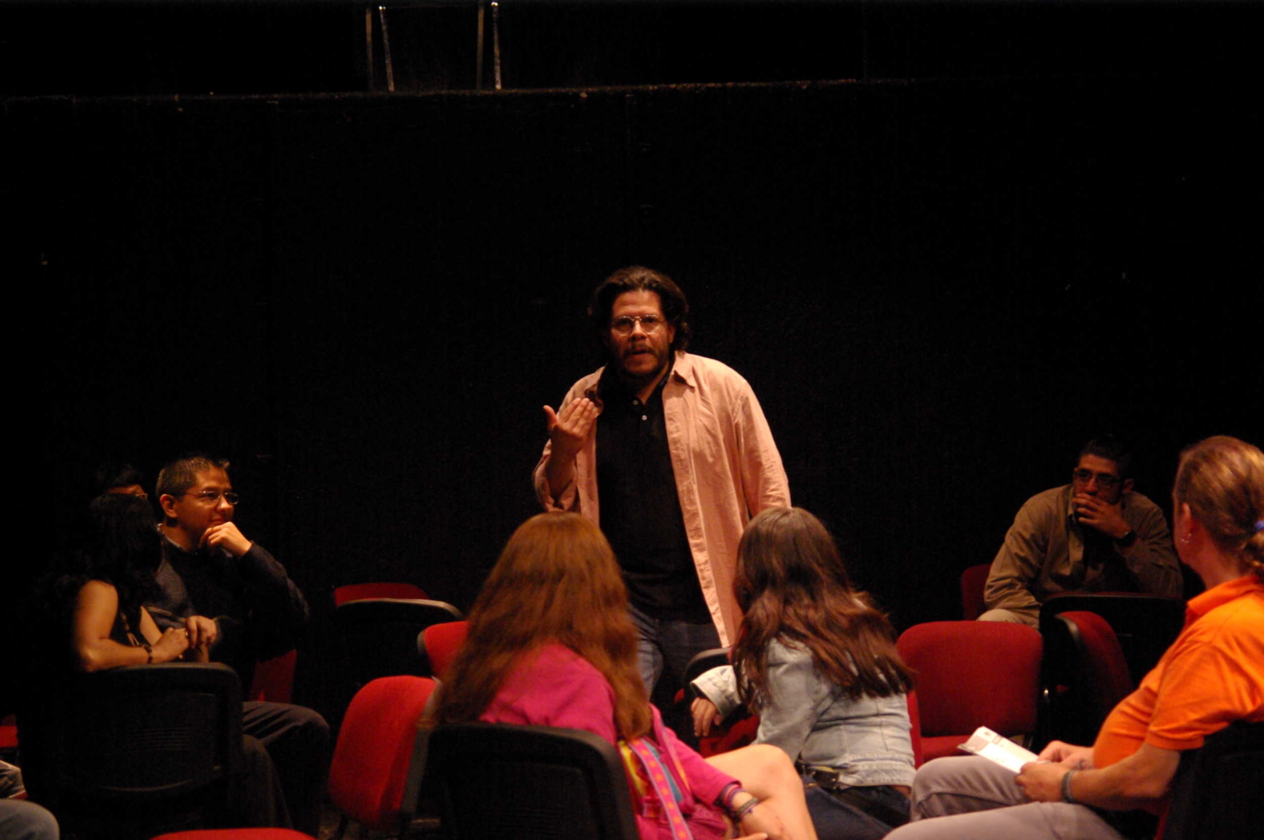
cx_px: 632
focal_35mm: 132
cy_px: 420
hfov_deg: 15.5
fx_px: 4630
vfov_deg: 10.4
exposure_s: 1/125
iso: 1600
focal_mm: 88
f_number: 4.5
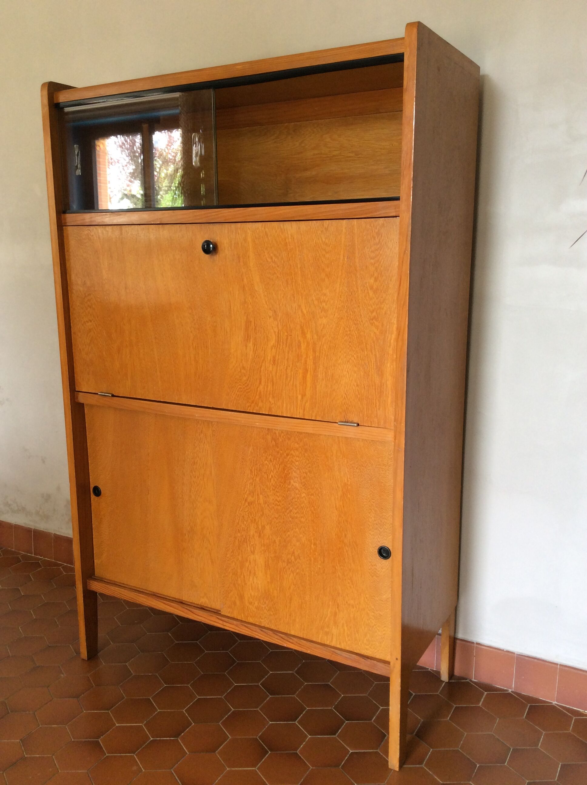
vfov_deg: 56.9
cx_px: 294
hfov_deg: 44.1
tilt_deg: -12.3
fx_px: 725
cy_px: 392
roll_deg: +0.6
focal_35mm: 32
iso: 64
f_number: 2.4
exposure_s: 1/25
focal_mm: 3.3
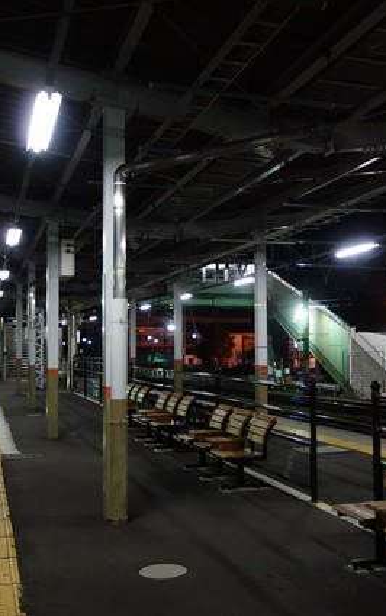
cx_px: 221
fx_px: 723
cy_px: 308
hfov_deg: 29.9
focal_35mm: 43
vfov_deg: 46.2
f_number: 1.8
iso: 640
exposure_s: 1/30
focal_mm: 10.4
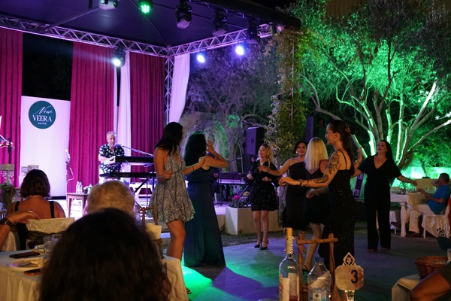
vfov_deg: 33.0
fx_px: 507
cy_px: 150
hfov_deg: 47.9
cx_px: 226
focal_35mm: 40
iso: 6400
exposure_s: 1/45
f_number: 4
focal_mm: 27
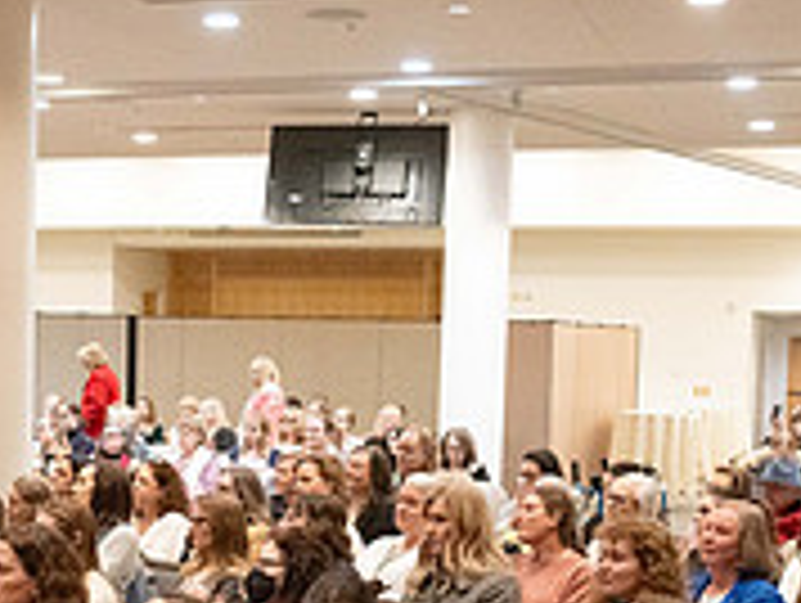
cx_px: 207
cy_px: 560
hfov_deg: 25.7
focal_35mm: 75
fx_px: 1738
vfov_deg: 19.3
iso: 2000
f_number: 4
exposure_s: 1/400
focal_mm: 24
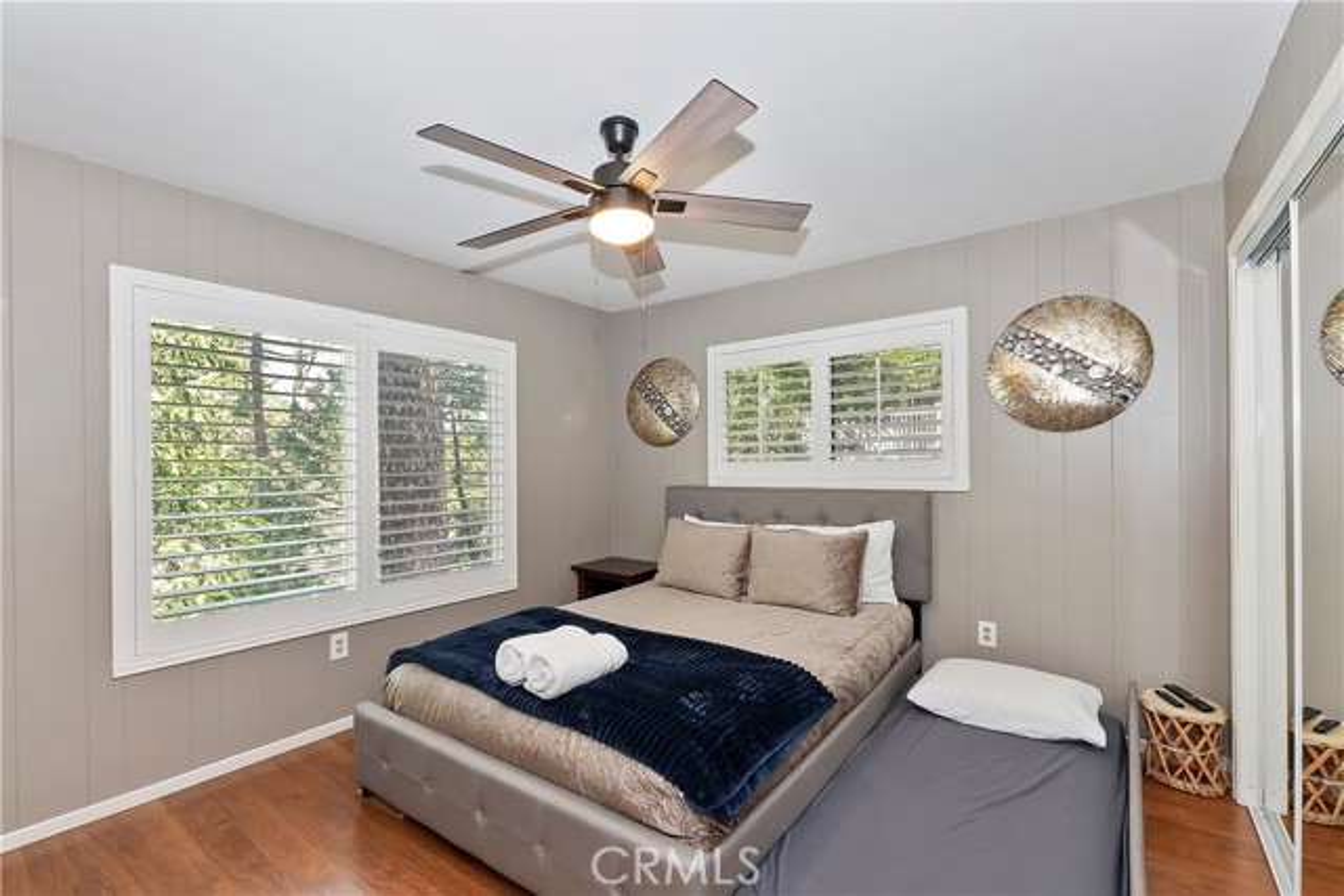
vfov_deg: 77.4
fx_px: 560
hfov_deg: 100.4
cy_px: 448
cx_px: 672
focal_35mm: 15
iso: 400
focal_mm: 10
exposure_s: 1/30
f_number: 8
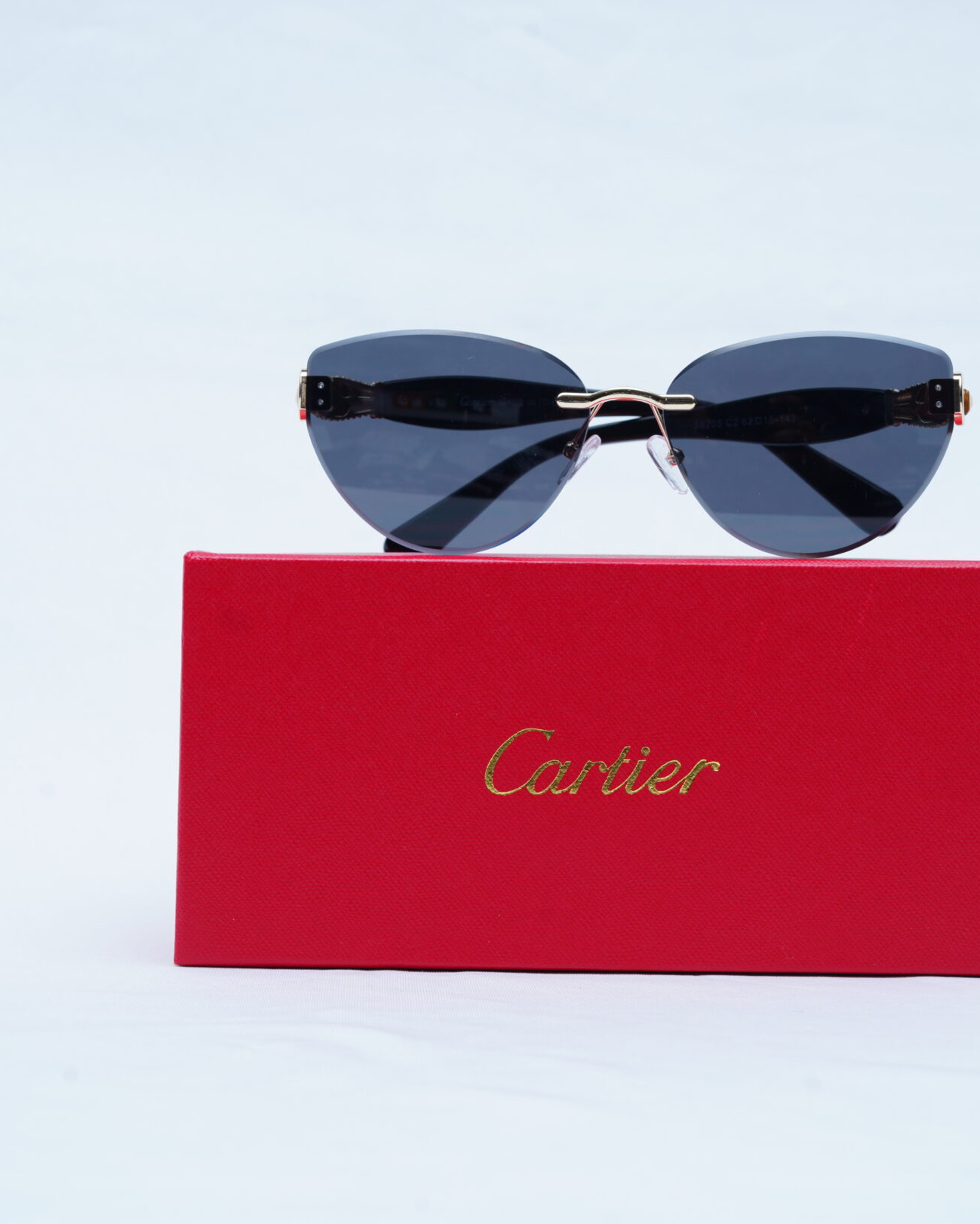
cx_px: 608
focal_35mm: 74
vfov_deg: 25.7
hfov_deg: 20.7
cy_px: 589
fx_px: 2682
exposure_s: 1/160
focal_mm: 50
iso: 200
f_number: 9
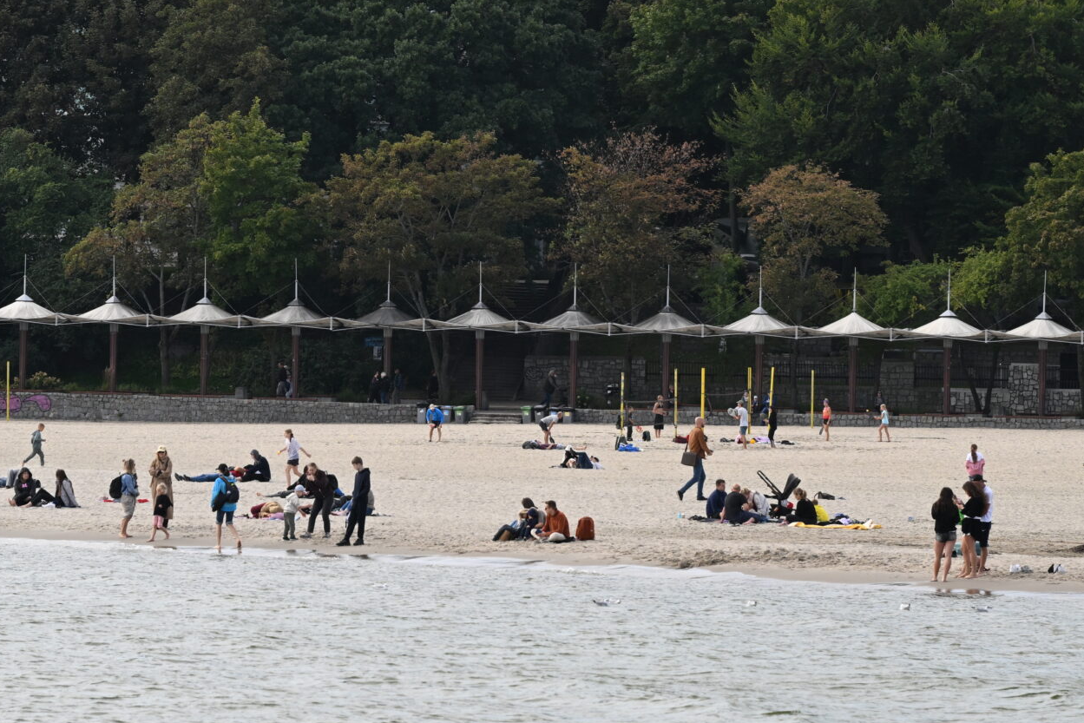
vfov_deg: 5.6
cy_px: 51
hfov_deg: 8.4
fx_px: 7408
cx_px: 409
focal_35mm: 246
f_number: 7.1
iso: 400
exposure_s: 1/800
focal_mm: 120
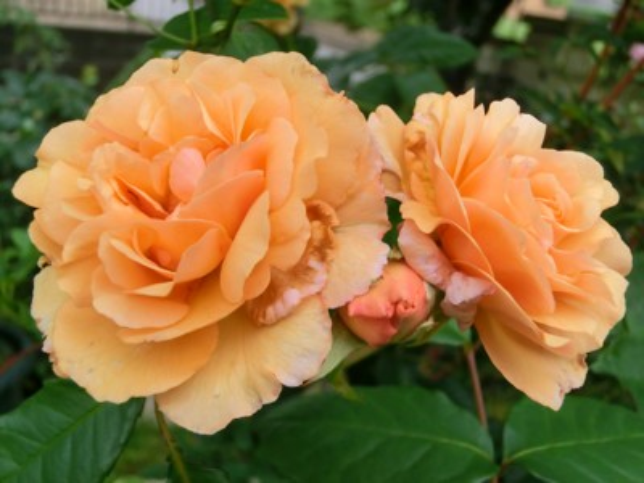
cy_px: 242
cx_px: 322
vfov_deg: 34.3
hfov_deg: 44.8
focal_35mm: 42
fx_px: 781
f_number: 4
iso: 80
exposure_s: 1/200
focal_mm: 7.38
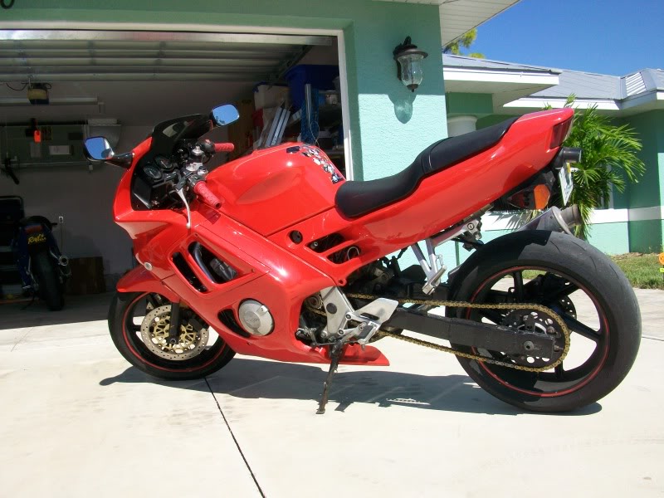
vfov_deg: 44.2
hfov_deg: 56.8
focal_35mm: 32
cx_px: 332
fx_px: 614
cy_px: 249
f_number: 5.5
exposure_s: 1/320
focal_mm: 5.7
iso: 64
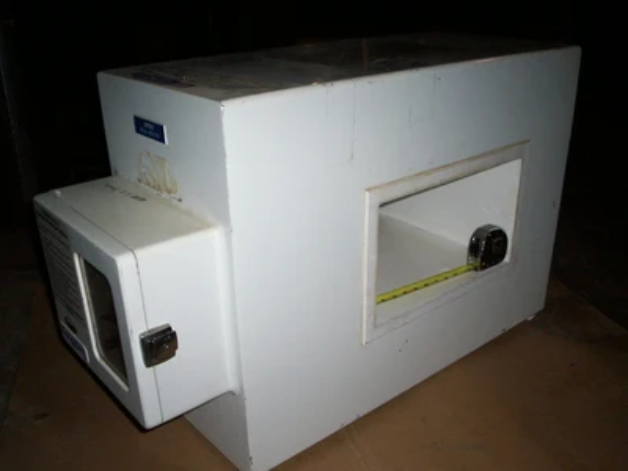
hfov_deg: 51.4
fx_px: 653
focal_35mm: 36
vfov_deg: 39.7
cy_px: 236
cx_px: 314
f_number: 4.5
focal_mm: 5.9
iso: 140
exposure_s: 1/64
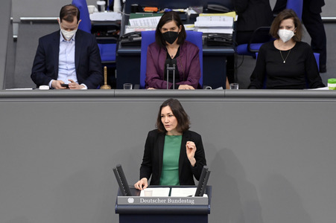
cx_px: 168
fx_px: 3171
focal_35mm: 340
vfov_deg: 4.0
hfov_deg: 6.1
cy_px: 112
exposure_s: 1/250
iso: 5000
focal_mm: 340
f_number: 5.6
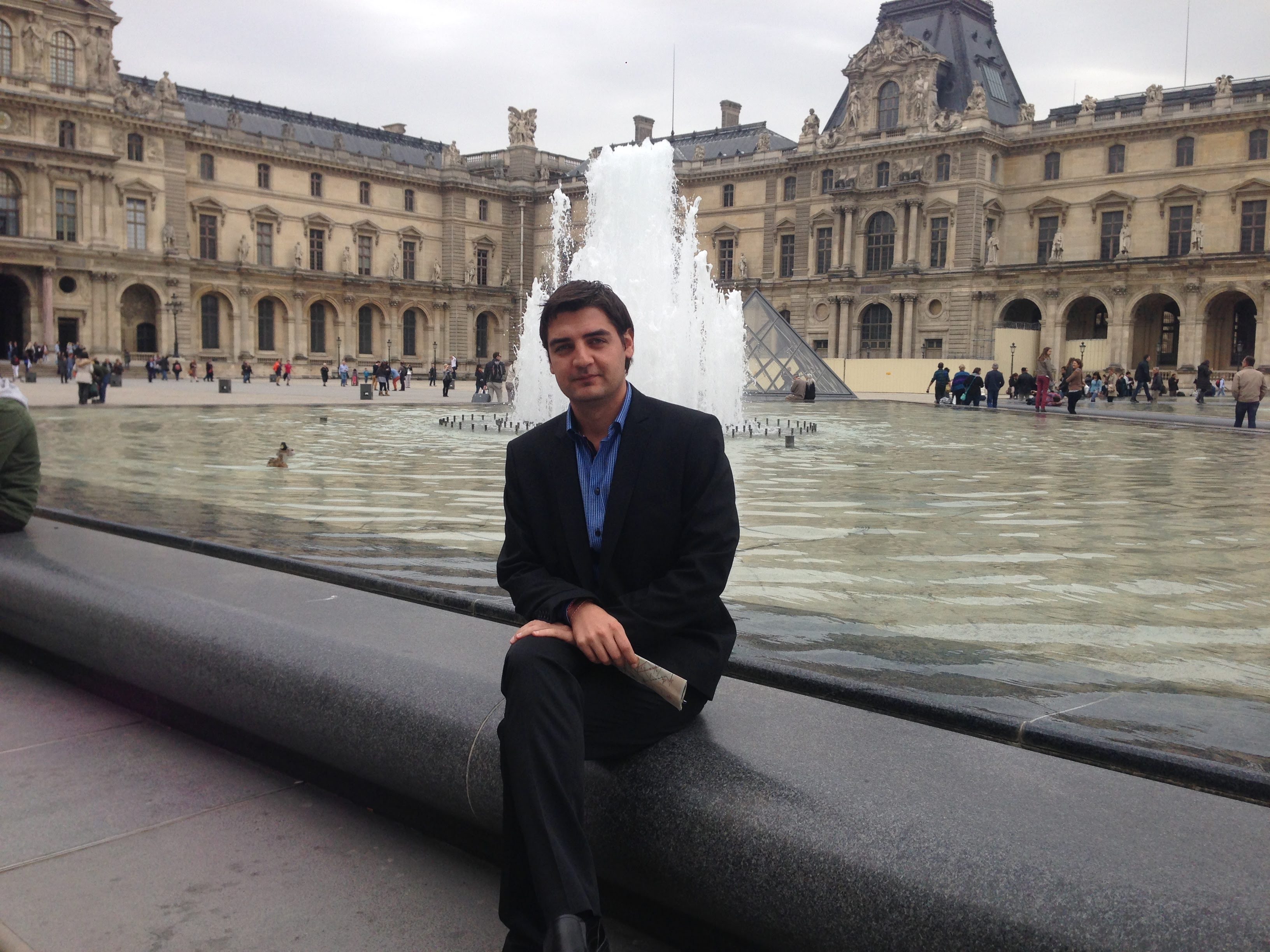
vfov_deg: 42.9
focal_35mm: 33
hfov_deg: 55.4
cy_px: 476
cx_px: 635
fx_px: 1211
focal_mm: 4.12
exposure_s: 1/669
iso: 50
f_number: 2.4
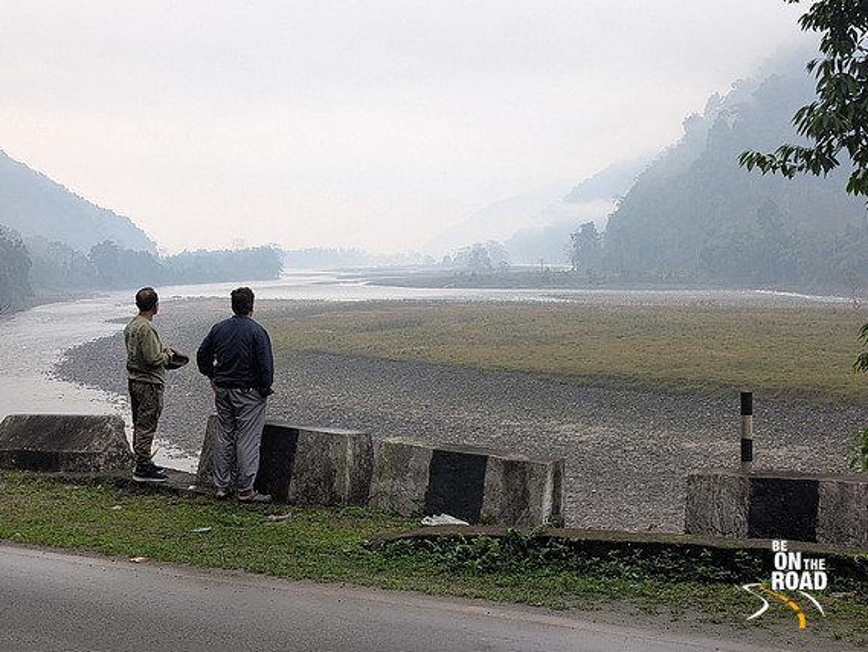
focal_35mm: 50
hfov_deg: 38.2
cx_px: 427
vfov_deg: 29.1
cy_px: 320
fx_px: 1254
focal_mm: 6.9
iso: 27
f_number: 1.68
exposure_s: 1/40
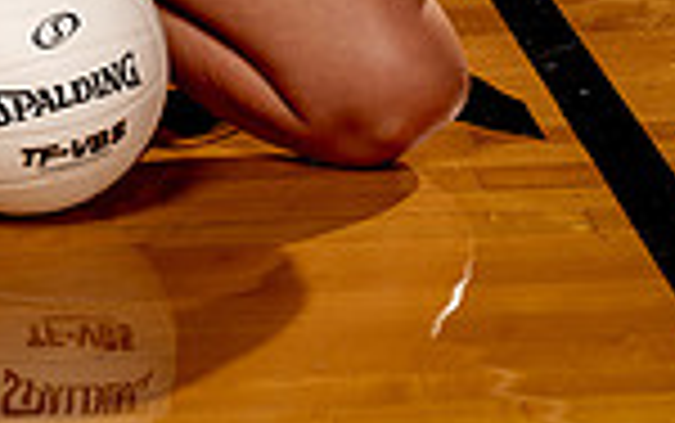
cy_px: -526
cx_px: 86
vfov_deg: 5.9
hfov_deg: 9.8
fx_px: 3940
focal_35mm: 214
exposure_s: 1/250
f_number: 5.6
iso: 100
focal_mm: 70
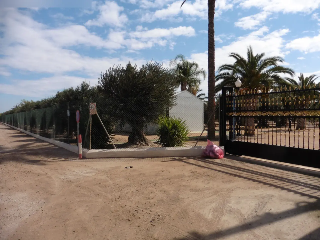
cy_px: 120
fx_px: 222
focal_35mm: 24
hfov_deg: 71.6
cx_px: 160
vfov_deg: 56.8
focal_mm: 4.3
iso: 100
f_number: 3.3
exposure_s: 1/2000
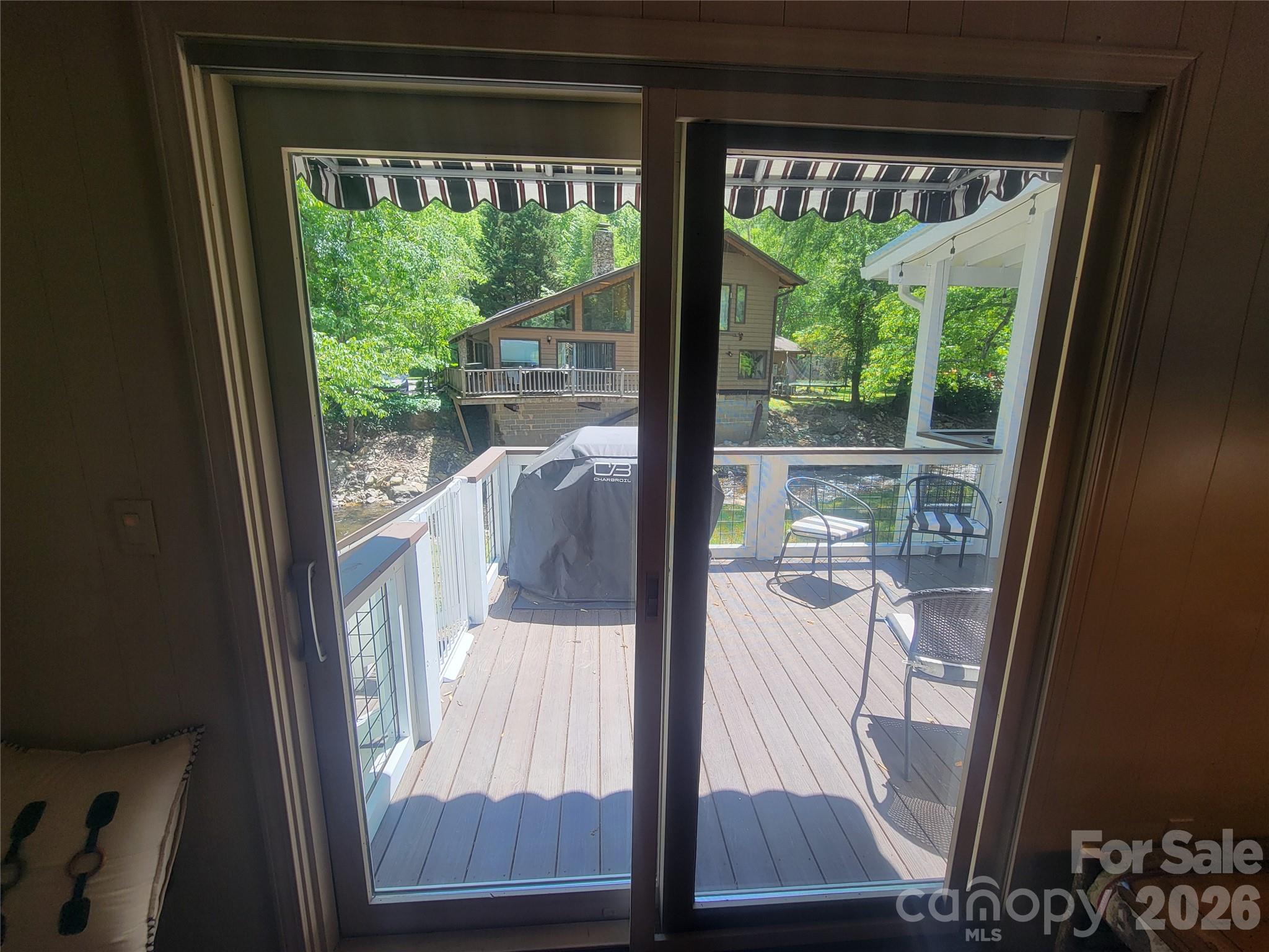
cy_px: 476
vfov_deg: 89.9
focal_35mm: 13
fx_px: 477
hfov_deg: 106.2
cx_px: 634
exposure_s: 1/145
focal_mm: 2.2
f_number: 2.2
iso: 50
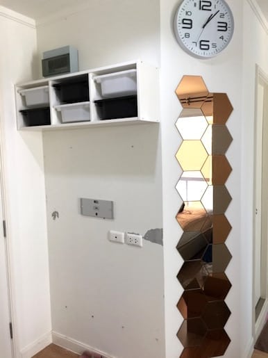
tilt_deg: -3.0
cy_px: 179
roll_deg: +0.5
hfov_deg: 48.2
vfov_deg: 61.7
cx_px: 134
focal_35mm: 29
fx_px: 299
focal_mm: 4.15
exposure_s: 1/30
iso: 32
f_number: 2.2
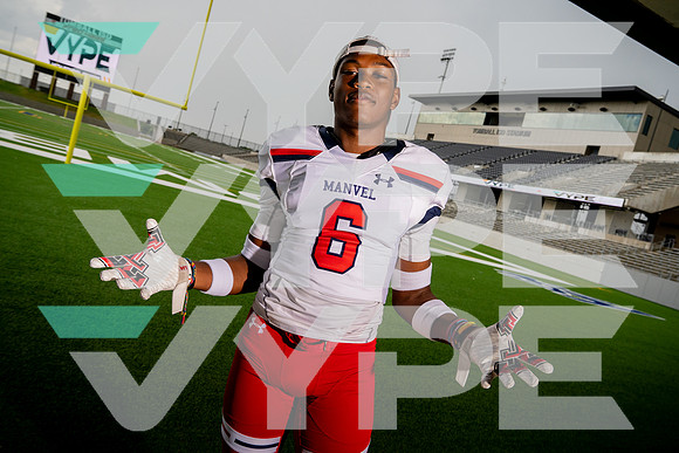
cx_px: 340
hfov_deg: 63.6
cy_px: 226
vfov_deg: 45.0
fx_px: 547
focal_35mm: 29
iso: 1000
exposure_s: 1/1600
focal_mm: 29
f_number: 6.3
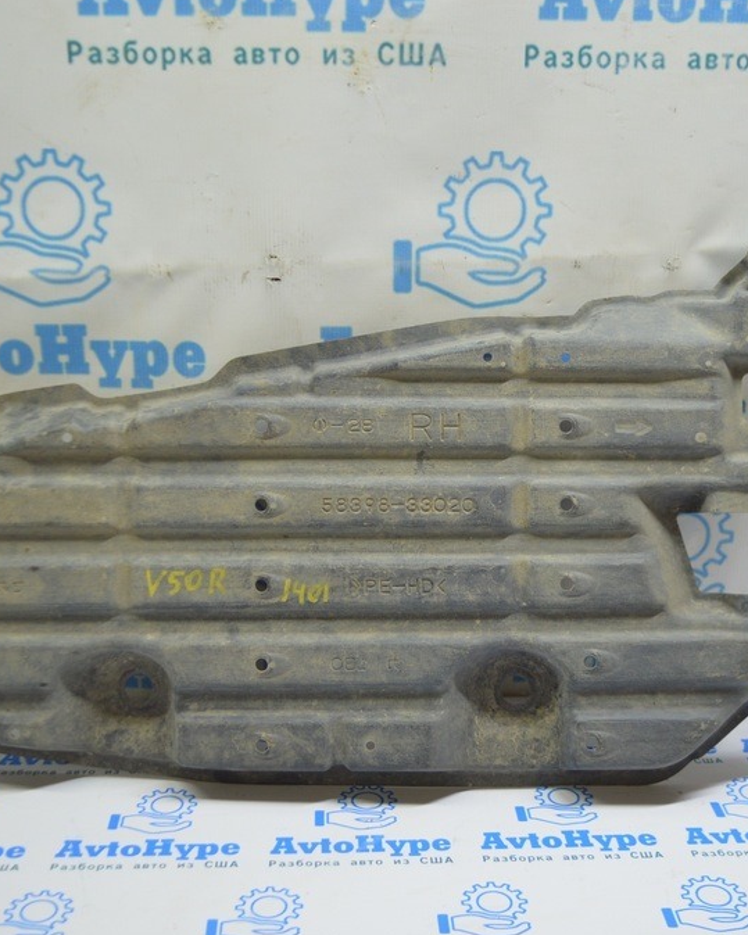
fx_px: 1301
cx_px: 384
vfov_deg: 39.5
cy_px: 470
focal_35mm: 47
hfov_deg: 32.1
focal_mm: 22
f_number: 3.8
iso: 400
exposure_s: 1/50
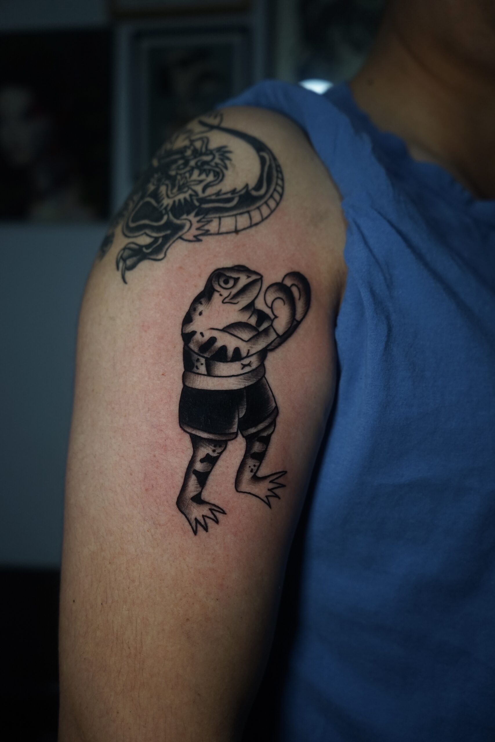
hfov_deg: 46.4
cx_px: 248
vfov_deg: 65.5
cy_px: 371
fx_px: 577
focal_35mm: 28
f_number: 3.5
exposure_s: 1/100
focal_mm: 28
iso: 640
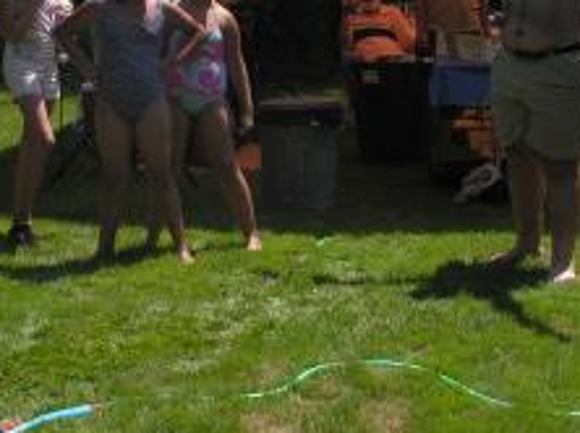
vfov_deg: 14.5
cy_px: 83
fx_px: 1690
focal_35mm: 101
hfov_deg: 19.5
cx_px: 303
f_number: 6.3
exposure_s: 1/201
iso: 50
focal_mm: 8.9
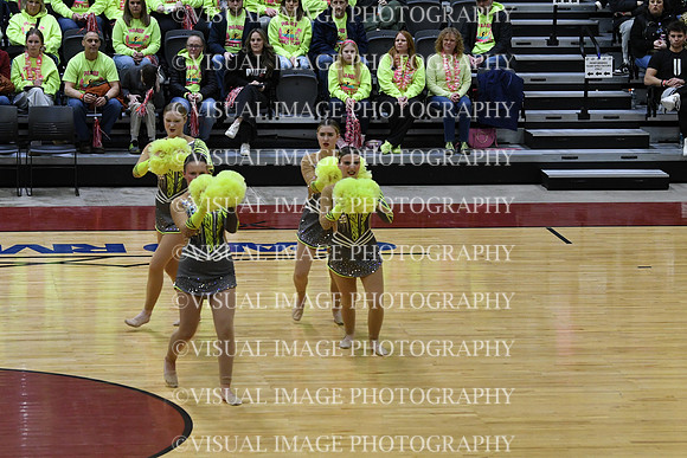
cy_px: 229
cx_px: 344
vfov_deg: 9.3
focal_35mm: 147
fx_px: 2806
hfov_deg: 14.0
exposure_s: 1/500
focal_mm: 98
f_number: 4
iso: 4000
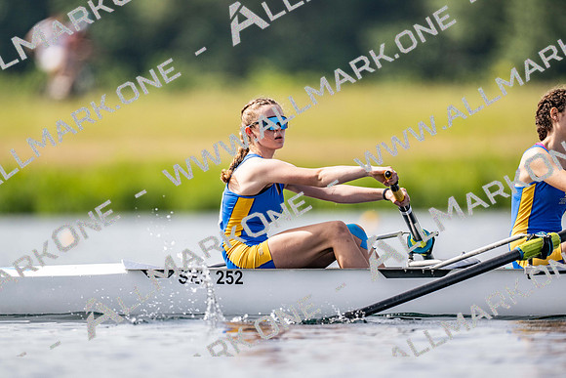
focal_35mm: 600
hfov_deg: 3.4
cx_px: 283
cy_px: 189
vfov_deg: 2.3
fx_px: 9435
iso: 200
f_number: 4
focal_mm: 600
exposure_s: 1/2500
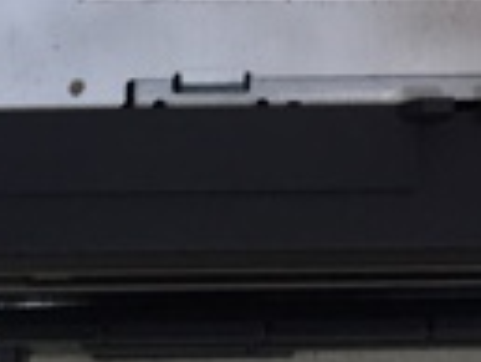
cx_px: 306
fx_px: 2003
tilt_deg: -75.6
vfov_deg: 9.8
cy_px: -306
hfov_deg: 13.7
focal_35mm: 144
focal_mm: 4.15
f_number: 2.2
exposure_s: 1/33
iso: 64
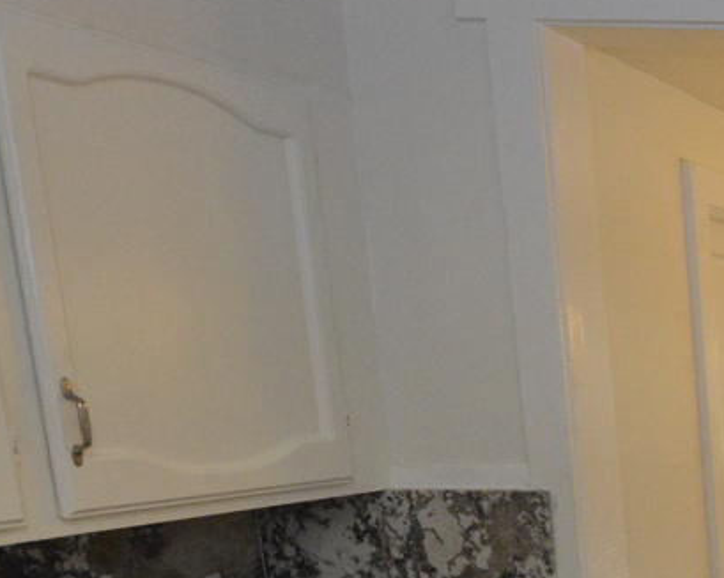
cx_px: 1214
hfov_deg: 23.7
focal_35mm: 52
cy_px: 589
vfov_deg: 27.3
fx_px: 1114
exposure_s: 1/125
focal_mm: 14
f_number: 13
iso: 6400
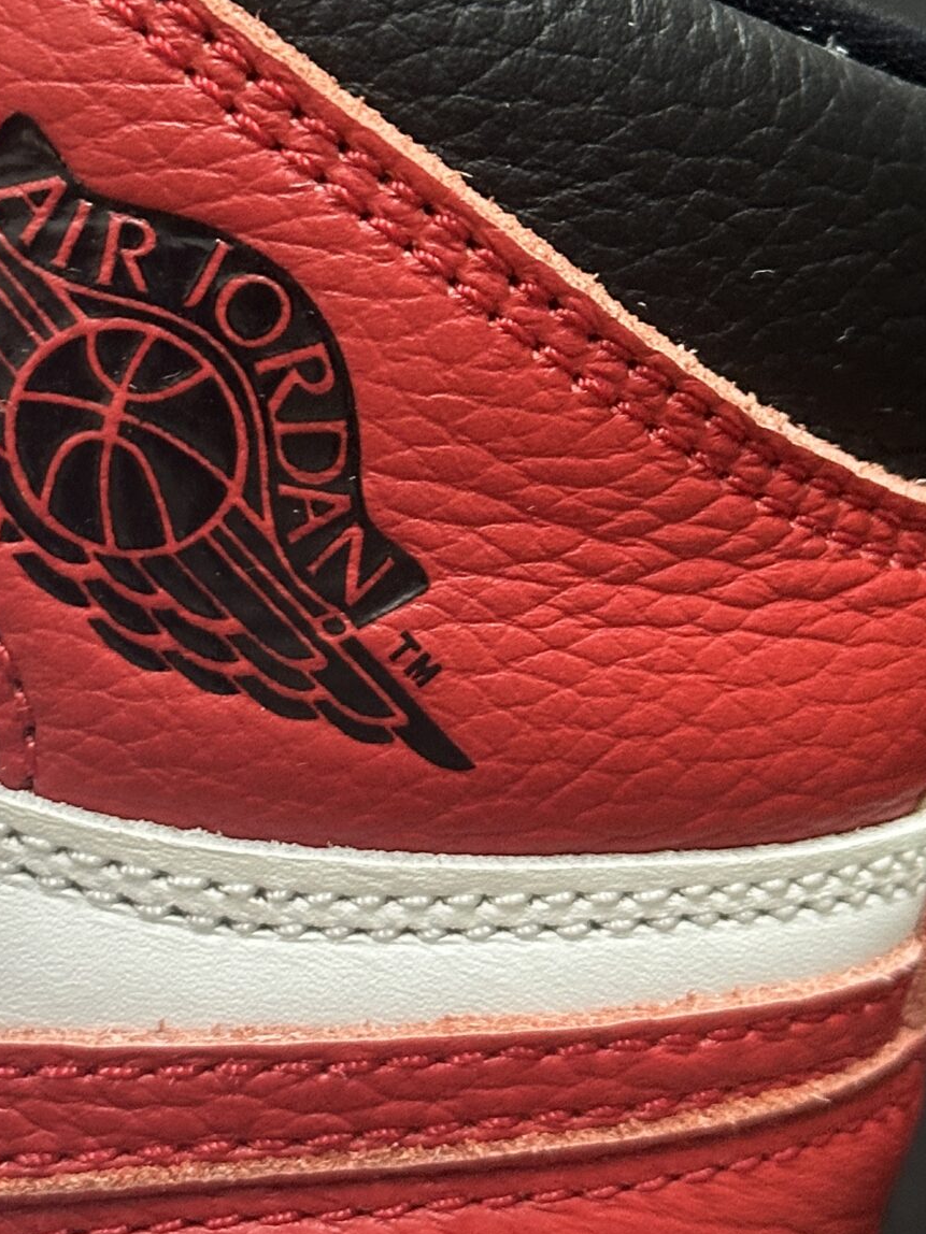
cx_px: 298
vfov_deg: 18.3
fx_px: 3816
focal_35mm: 107
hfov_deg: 13.8
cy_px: 404
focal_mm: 6.86
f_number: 1.78
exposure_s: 1/33
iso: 400
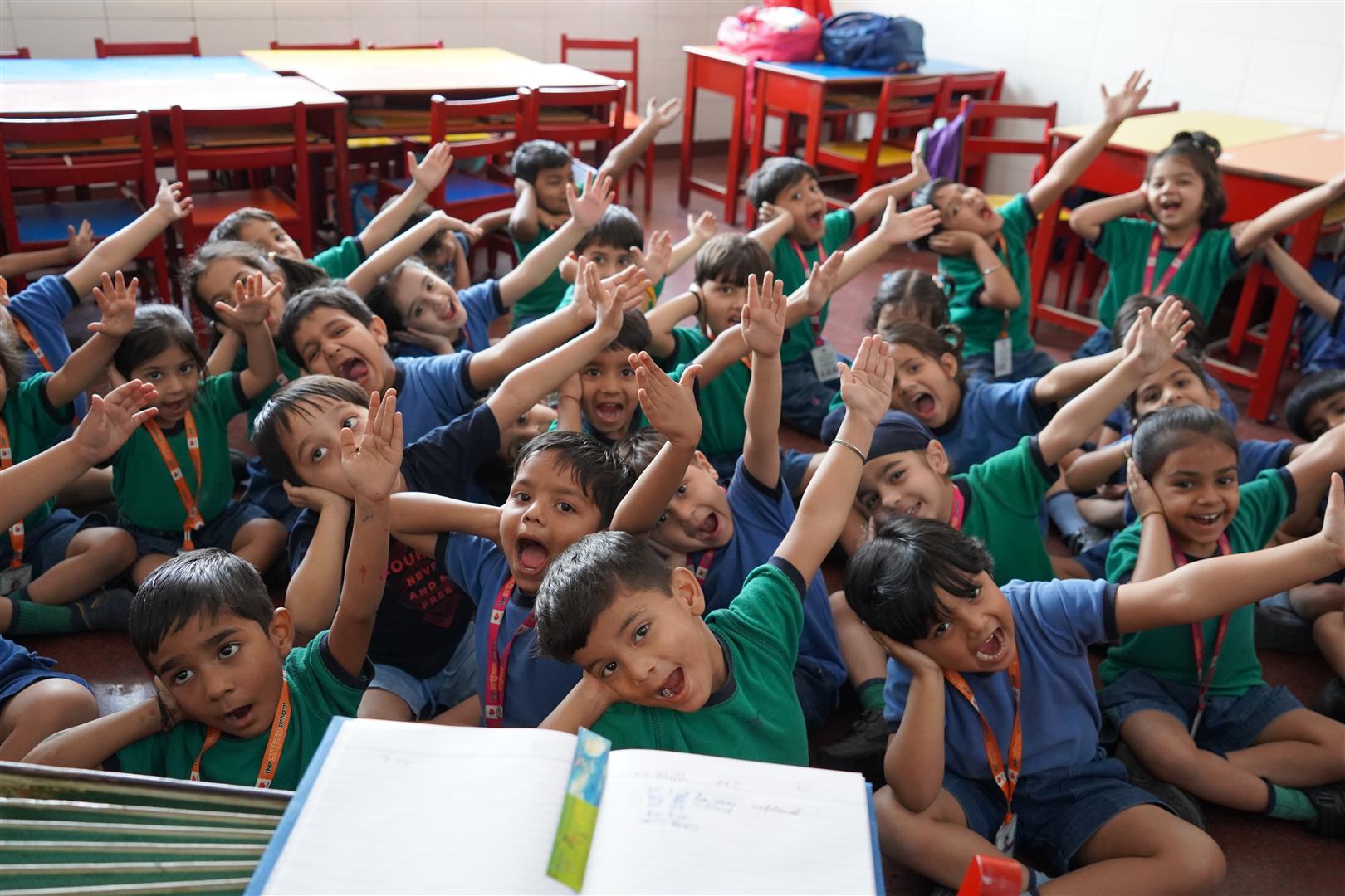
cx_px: 672
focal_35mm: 30
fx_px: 1121
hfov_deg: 61.9
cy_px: 448
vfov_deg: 43.6
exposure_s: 1/160
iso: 4000
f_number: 4
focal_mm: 30
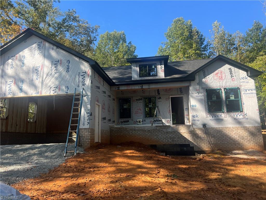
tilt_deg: +10.5
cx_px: 133
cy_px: 100
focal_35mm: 26
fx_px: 200
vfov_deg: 53.1
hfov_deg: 67.3
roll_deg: +1.0
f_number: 1.5
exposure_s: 1/1468
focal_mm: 5.7
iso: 50
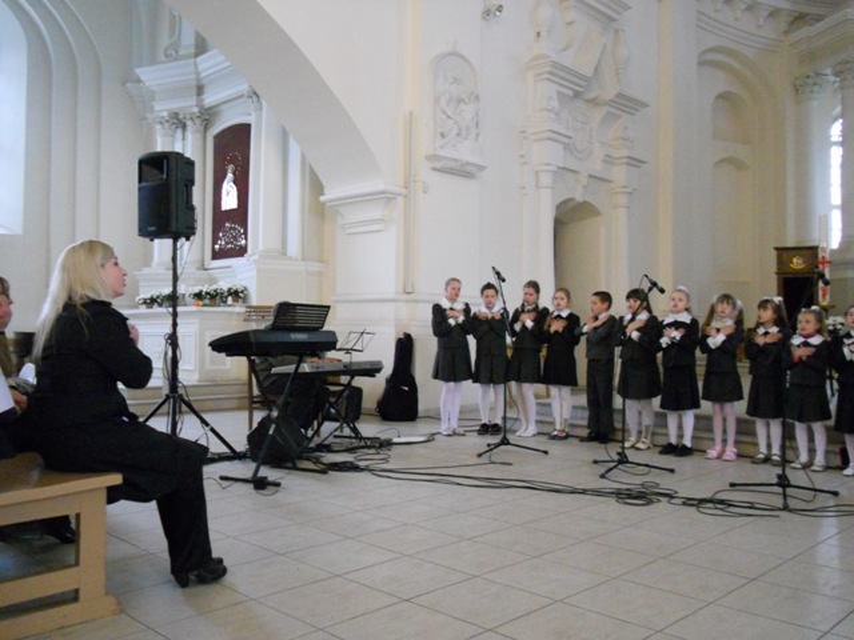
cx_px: 427
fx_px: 789
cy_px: 320
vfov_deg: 44.2
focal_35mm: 32
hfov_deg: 56.8
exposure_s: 1/25
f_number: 3.5
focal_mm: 5.8
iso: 800
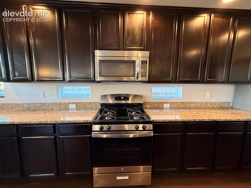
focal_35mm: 14
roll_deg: +0.1
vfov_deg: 85.7
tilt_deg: -5.9
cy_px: 94
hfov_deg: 102.1
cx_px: 126
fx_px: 102
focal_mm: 2.22
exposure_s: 1/60
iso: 400
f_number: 2.2
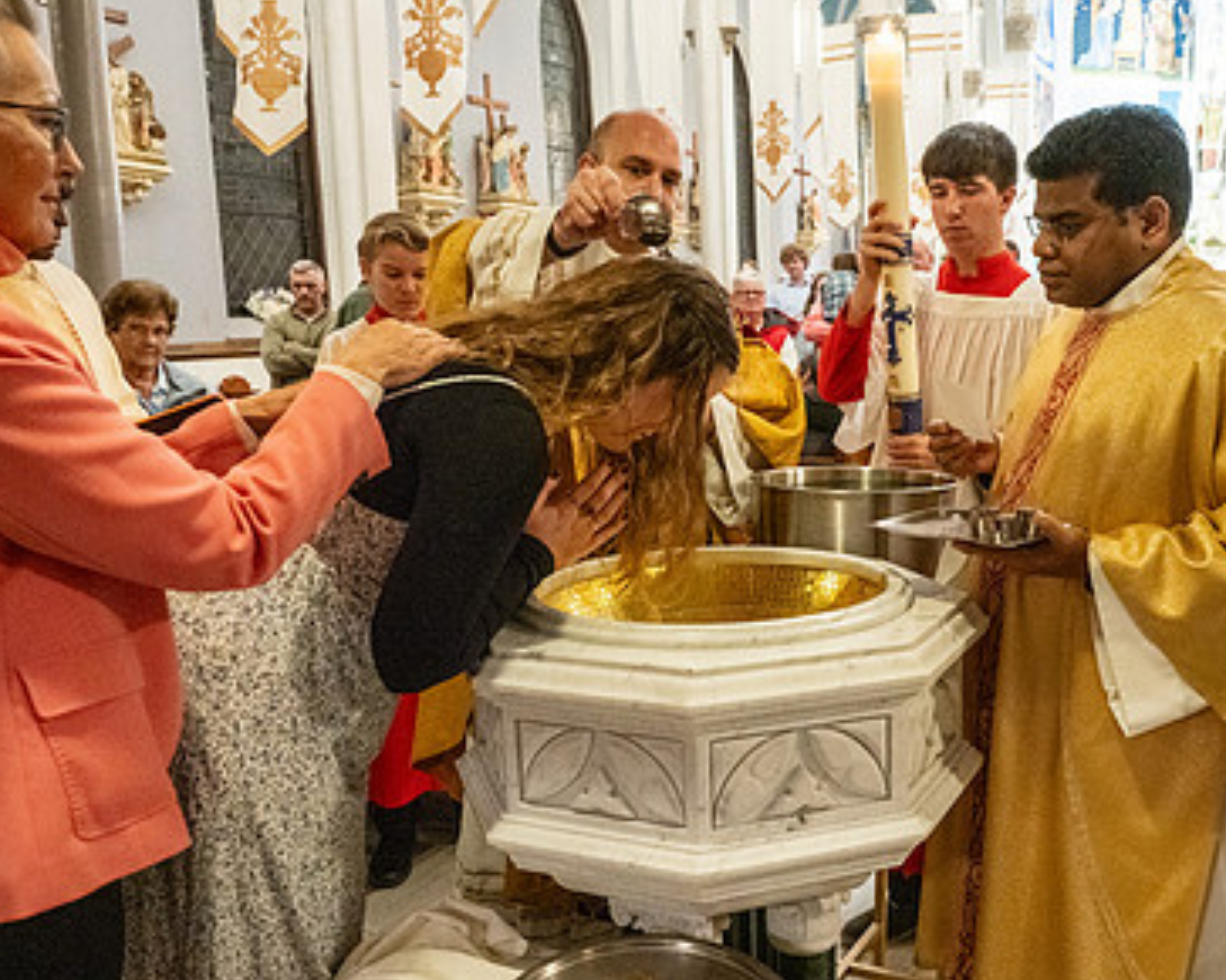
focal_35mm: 36
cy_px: 529
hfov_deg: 49.8
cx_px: 770
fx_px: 1306
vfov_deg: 41.1
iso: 5000
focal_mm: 24
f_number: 4.5
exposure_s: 1/60
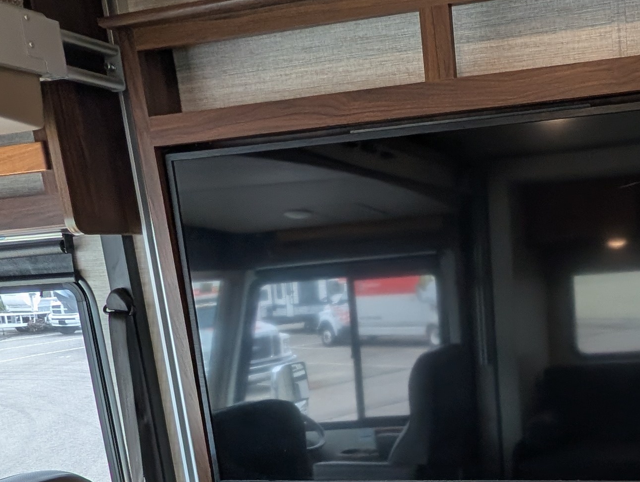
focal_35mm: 38
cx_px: 544
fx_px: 704
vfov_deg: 35.8
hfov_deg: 45.5
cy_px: 425
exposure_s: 1/159
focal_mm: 2.02
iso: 38
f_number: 1.7
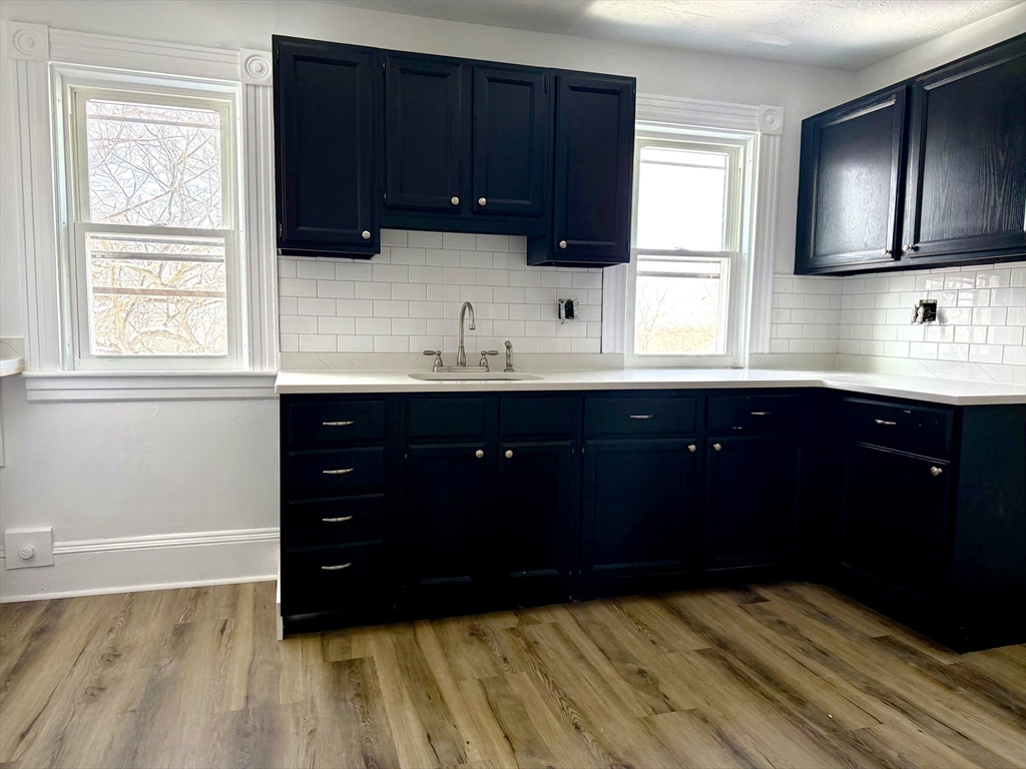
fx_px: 711
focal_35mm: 24
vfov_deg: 56.8
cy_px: 384
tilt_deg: -5.1
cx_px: 513
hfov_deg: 71.6
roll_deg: -0.9
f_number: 1.78
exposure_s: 1/153
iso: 200
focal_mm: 6.76
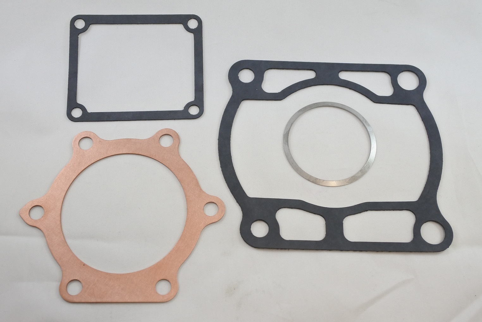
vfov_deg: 38.9
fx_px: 455
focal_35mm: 34
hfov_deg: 55.8
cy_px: 161
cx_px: 241
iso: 400
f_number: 4
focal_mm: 12.8
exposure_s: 1/200
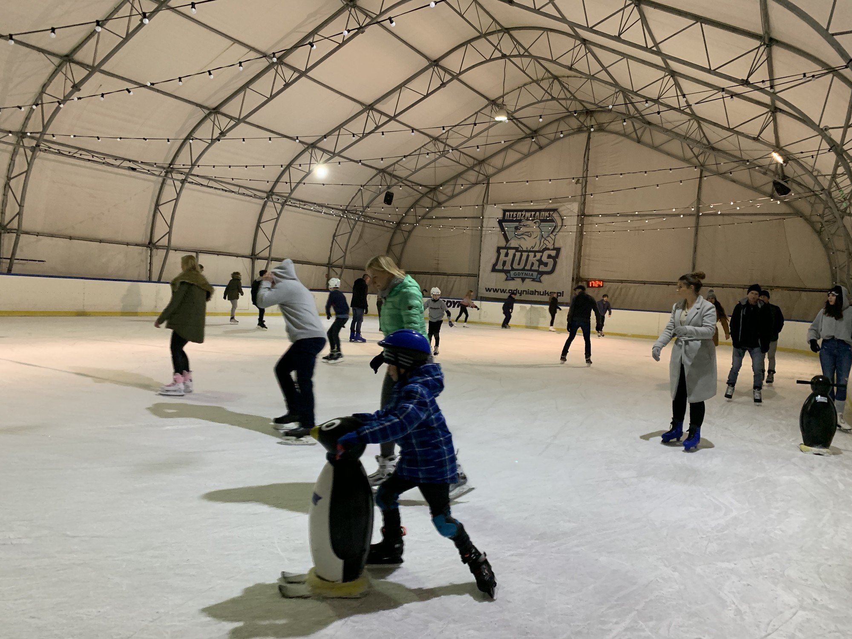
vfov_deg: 53.1
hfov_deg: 67.3
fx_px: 640
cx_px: 426
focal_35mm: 26
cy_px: 320
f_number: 1.8
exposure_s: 1/50
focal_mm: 4.25
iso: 250
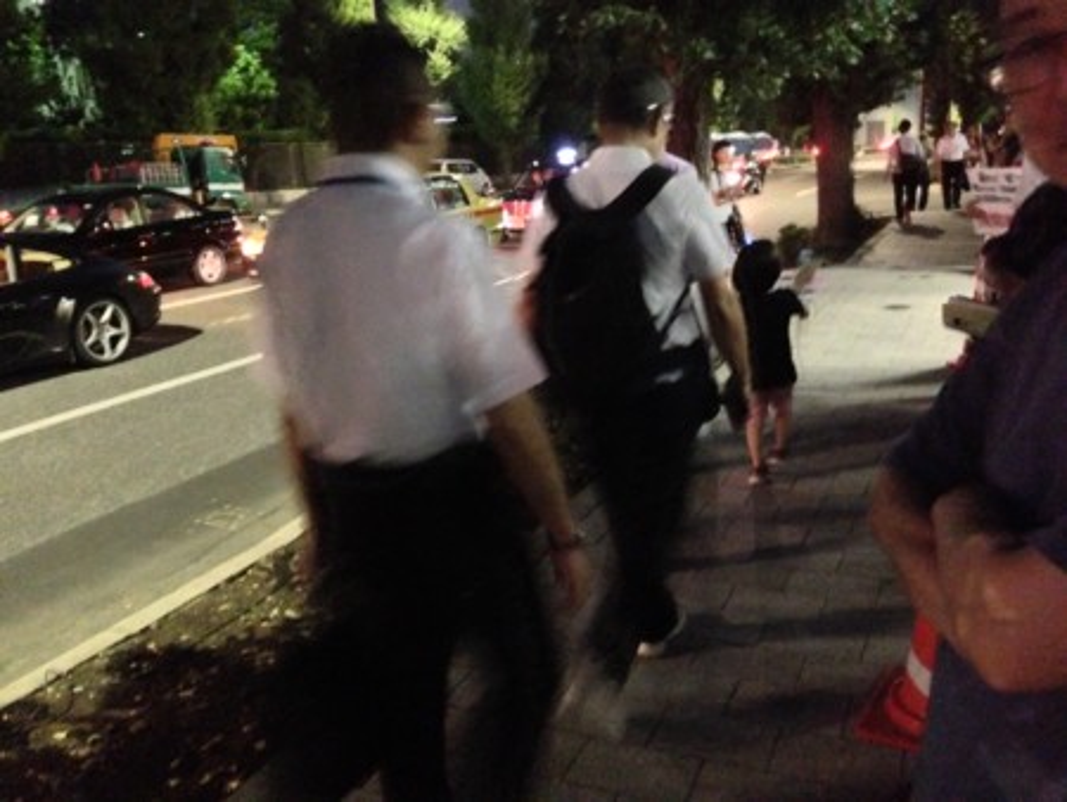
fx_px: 1018
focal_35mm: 33
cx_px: 534
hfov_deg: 55.3
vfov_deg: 43.0
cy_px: 401
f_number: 2.4
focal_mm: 4.13
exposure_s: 1/15
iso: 2500
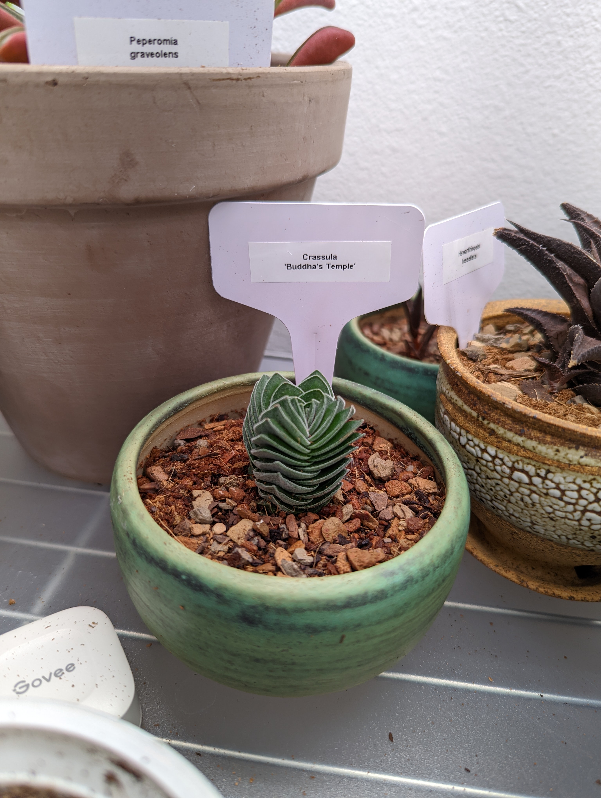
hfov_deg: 56.9
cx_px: 300
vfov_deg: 71.5
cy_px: 399
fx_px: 554
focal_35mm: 24
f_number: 1.85
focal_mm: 6.81
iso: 48
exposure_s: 1/233
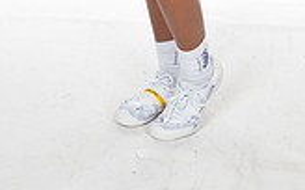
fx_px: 1162
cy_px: -210
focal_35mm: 140
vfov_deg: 8.7
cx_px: 171
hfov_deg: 14.9
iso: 800
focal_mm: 50
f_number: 7.1
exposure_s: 1/320
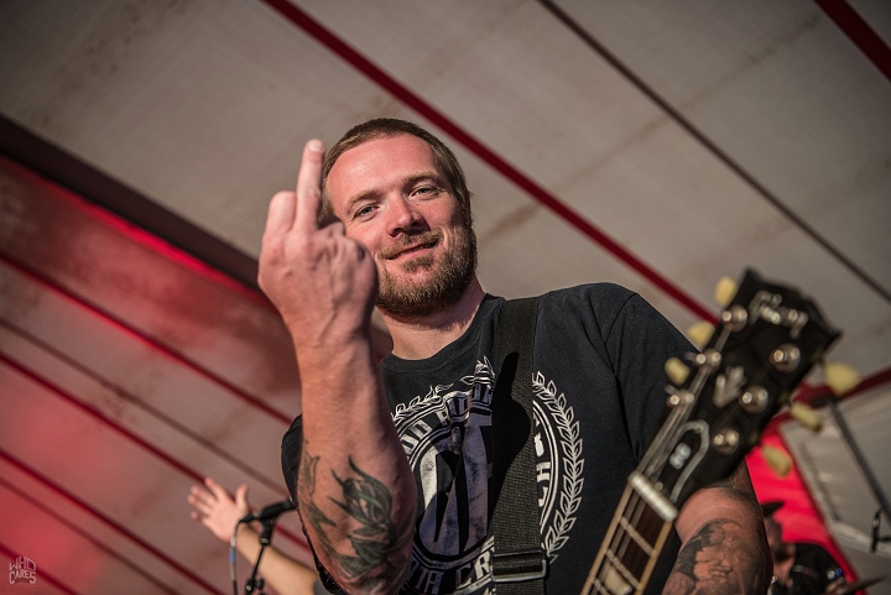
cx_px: 446
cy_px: 298
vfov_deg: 31.9
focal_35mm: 42
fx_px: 1040
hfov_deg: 46.4
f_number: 2.8
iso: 640
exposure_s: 1/100
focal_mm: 42
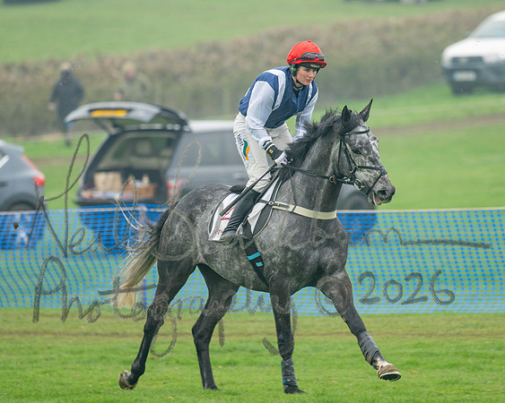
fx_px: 7511
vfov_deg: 3.1
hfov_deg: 3.9
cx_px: 220
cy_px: 178
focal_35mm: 503
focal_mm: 400
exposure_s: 1/400
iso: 400
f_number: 5
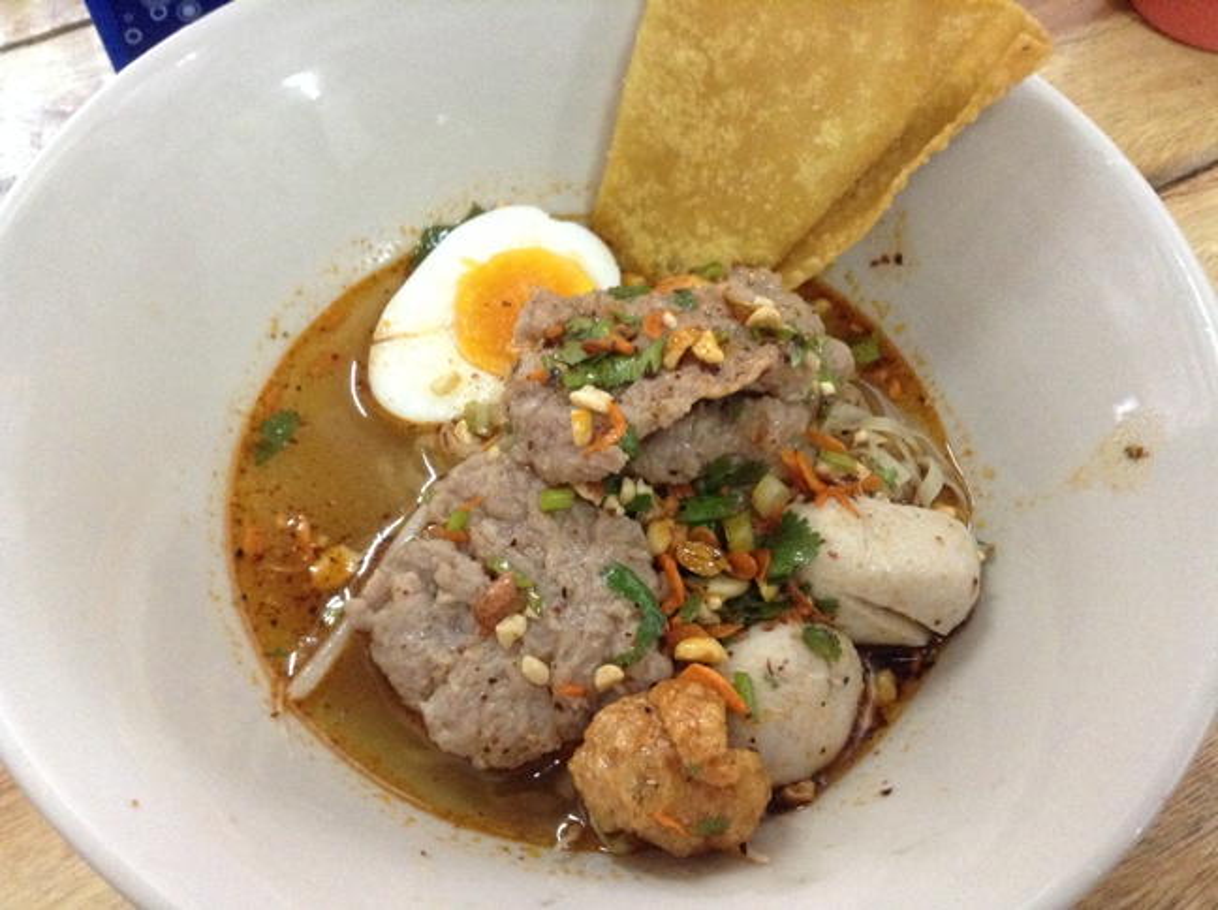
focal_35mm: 33
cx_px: 609
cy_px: 455
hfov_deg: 55.4
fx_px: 1159
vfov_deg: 42.8
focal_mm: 3.3
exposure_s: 1/17
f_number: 2.4
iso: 400
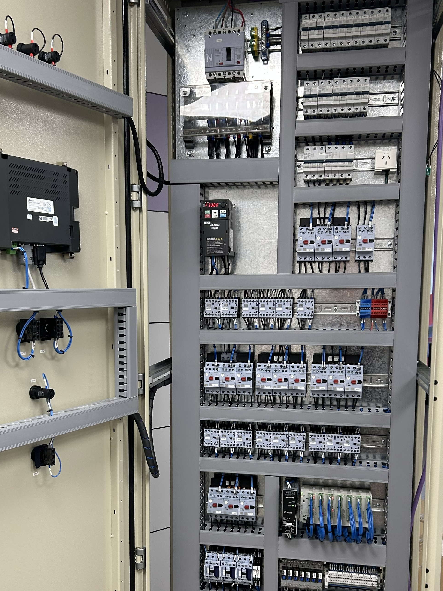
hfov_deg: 35.1
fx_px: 700
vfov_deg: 45.3
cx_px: 186
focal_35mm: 41
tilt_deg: -9.1
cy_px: 378
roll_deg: -0.6
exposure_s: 1/100
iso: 80
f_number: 1.5
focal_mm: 5.7
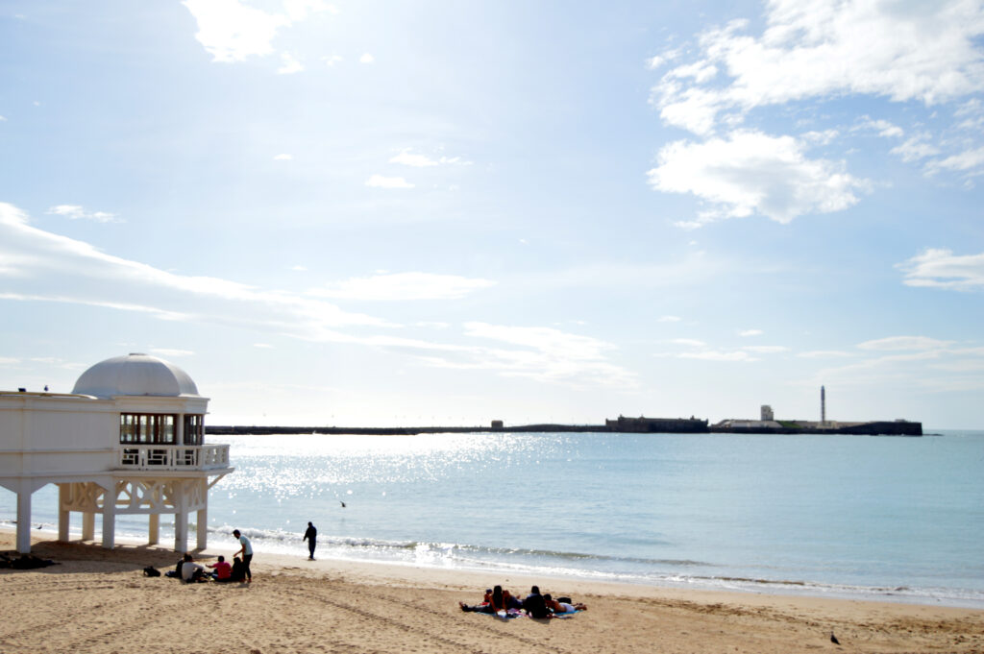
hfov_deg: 49.6
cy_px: 327
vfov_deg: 34.2
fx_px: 1065
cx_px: 492
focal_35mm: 39
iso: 200
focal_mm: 26
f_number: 4
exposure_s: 1/2500
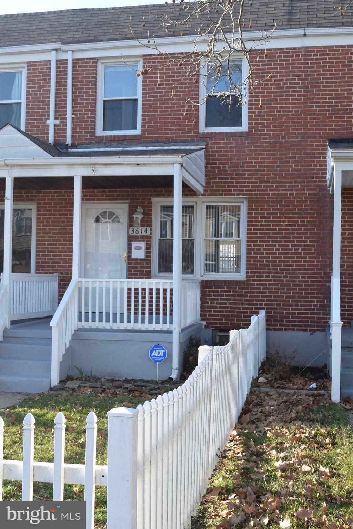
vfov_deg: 43.6
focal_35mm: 45
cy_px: 264
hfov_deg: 29.9
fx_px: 662
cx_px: 176
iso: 400
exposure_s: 1/250
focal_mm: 30
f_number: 8
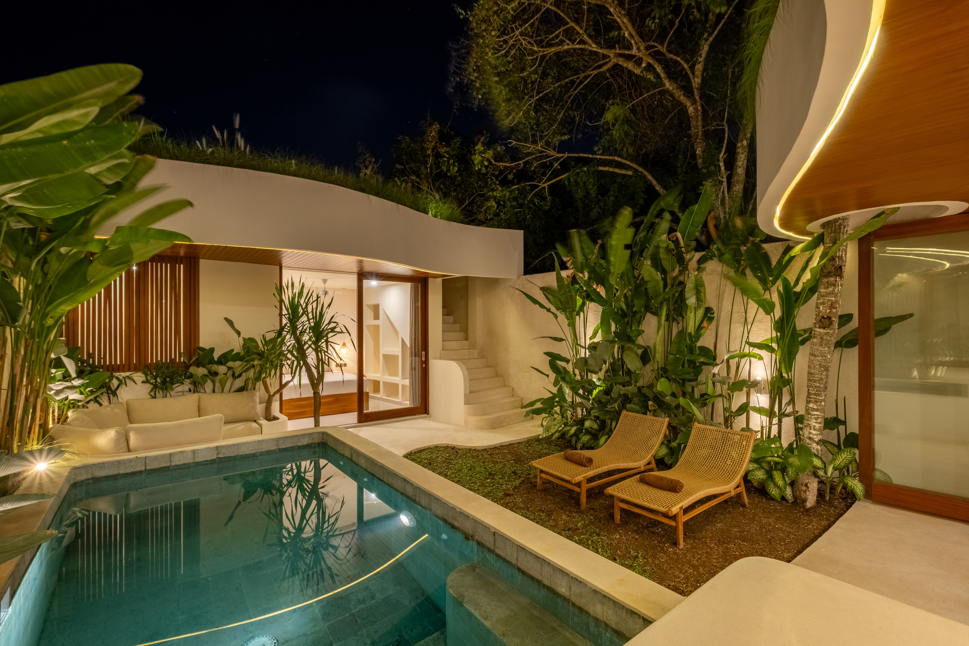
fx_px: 404
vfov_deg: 77.3
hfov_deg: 100.4
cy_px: 323
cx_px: 484
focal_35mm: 15
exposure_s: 1/4
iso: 640
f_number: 9
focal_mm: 10
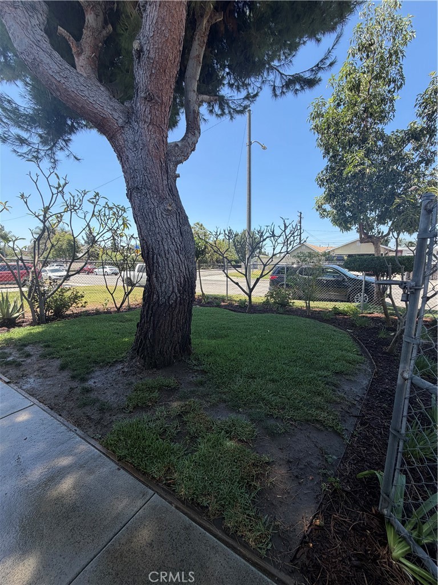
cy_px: 292
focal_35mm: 14
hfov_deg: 85.7
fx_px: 236
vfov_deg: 102.1
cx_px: 219
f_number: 2.2
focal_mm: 2.22
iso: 40
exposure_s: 1/579
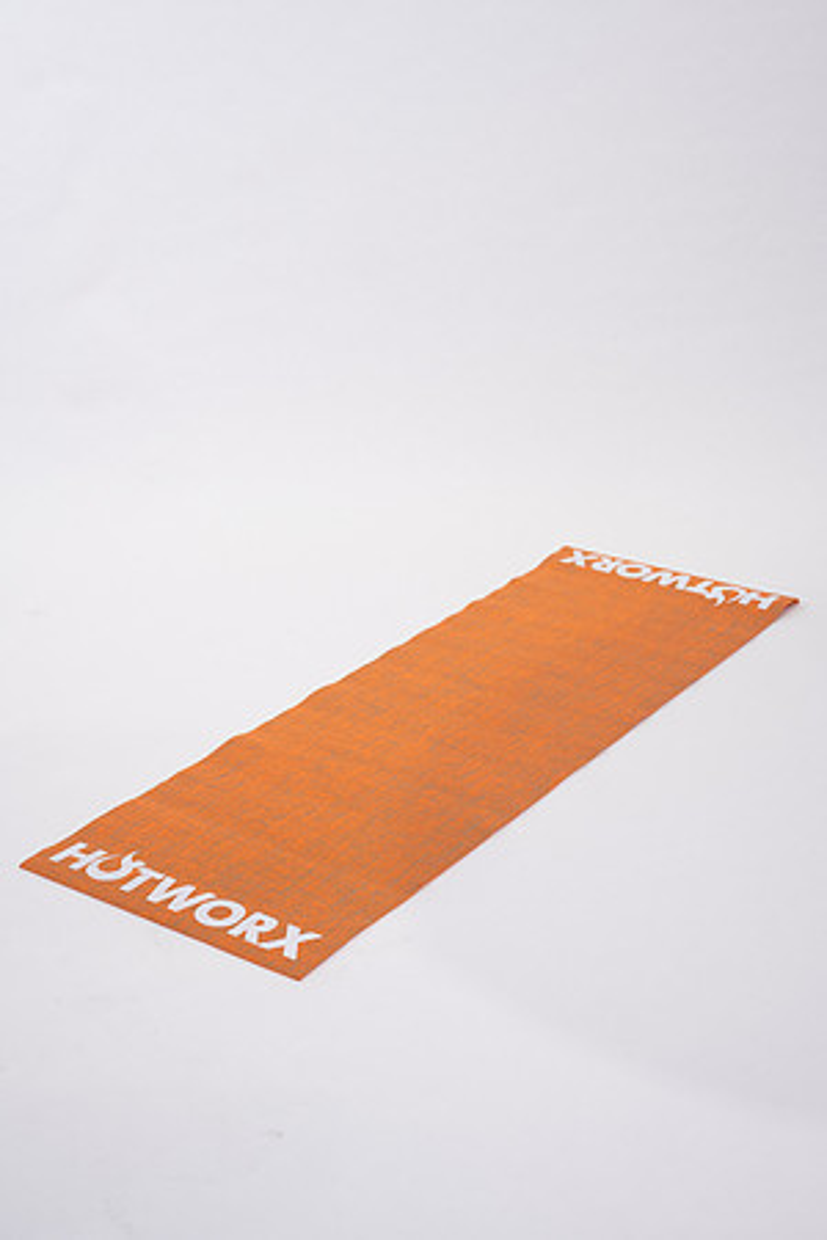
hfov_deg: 27.0
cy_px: 620
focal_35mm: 50
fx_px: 1723
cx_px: 414
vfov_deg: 39.6
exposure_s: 1/125
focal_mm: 50
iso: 200
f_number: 4
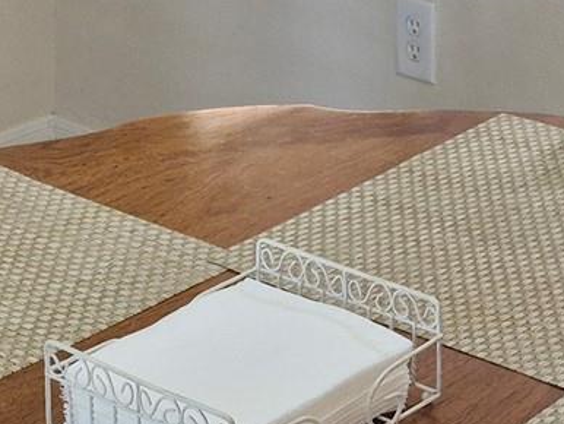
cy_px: -363
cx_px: 770
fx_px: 1989
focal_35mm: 122
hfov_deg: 15.2
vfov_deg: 11.2
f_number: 1.8
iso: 125
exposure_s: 1/120
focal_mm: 5.4
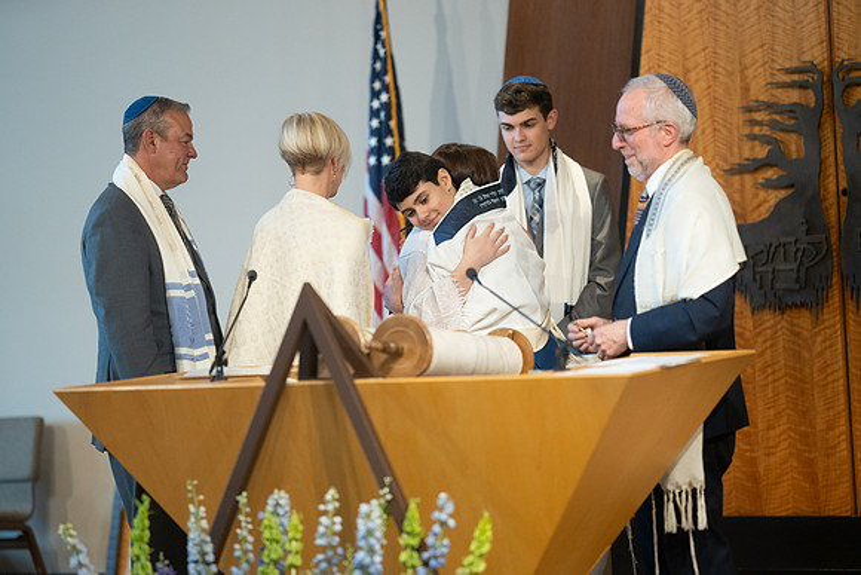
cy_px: 288
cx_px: 430
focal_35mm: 135
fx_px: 3229
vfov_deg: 10.2
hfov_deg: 15.2
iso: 3200
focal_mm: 135
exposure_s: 1/400
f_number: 1.8
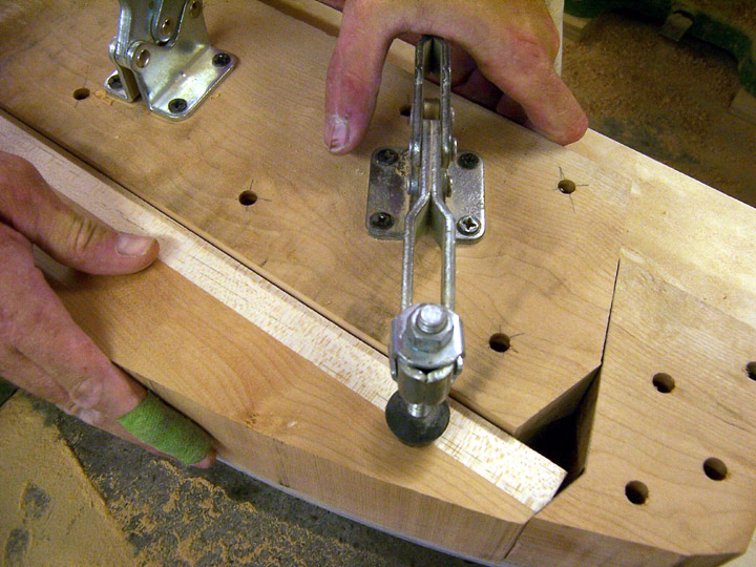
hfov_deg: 55.4
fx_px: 721
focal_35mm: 33
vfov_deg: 42.9
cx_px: 378
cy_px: 284
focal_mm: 5.5
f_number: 3.4
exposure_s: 1/20
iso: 140
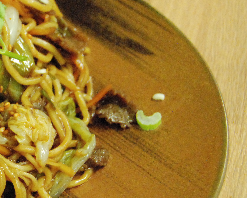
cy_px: 122
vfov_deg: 12.1
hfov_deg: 14.6
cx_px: -55
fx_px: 928
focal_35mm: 127
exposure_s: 1/100
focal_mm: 32
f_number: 5
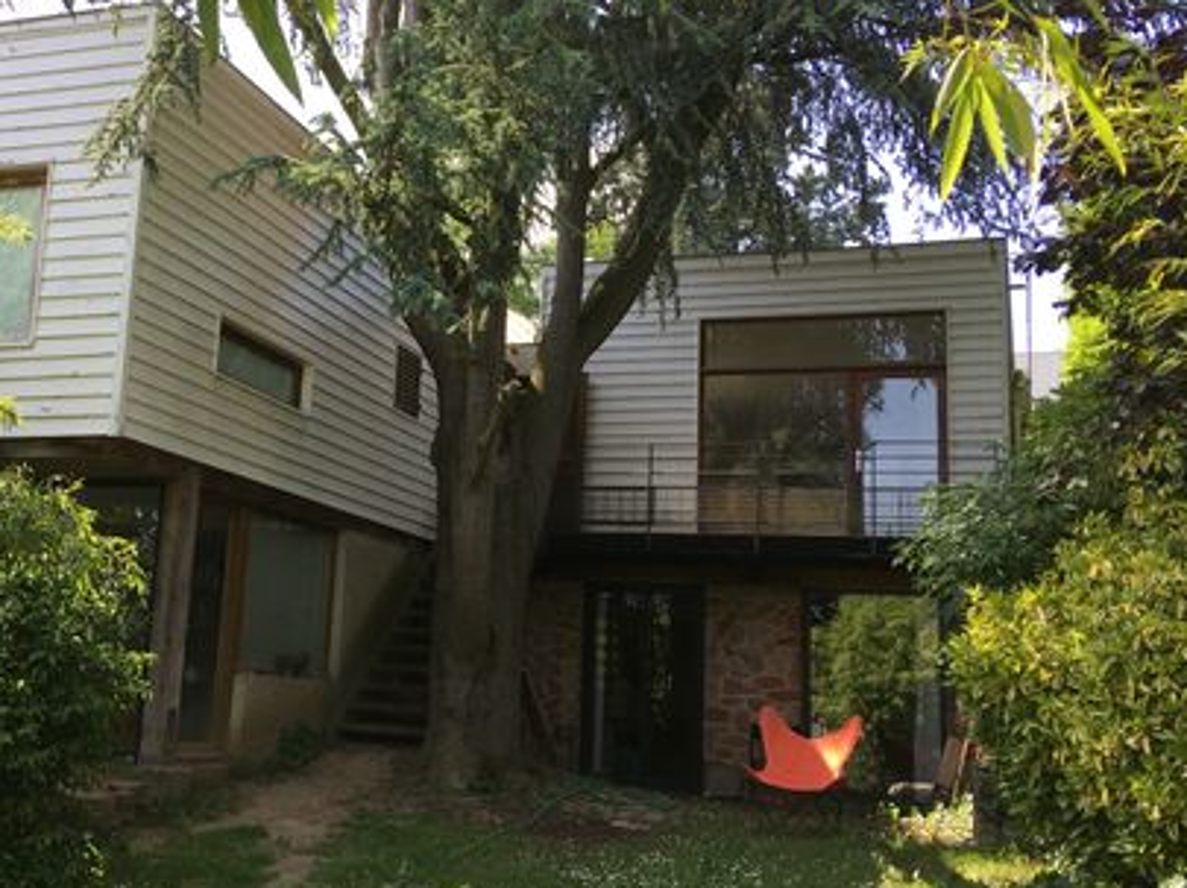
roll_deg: -2.5
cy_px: 393
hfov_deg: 43.6
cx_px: 451
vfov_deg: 33.5
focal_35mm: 43
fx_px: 1473
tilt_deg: +11.2
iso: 25
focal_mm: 4.15
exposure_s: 1/379
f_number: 2.2
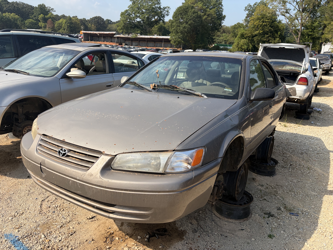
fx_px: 250
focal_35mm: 26
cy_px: 125
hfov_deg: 67.3
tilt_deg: -18.1
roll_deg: -2.3
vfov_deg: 53.1
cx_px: 166
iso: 64
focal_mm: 5.96
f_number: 1.6
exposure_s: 1/3623
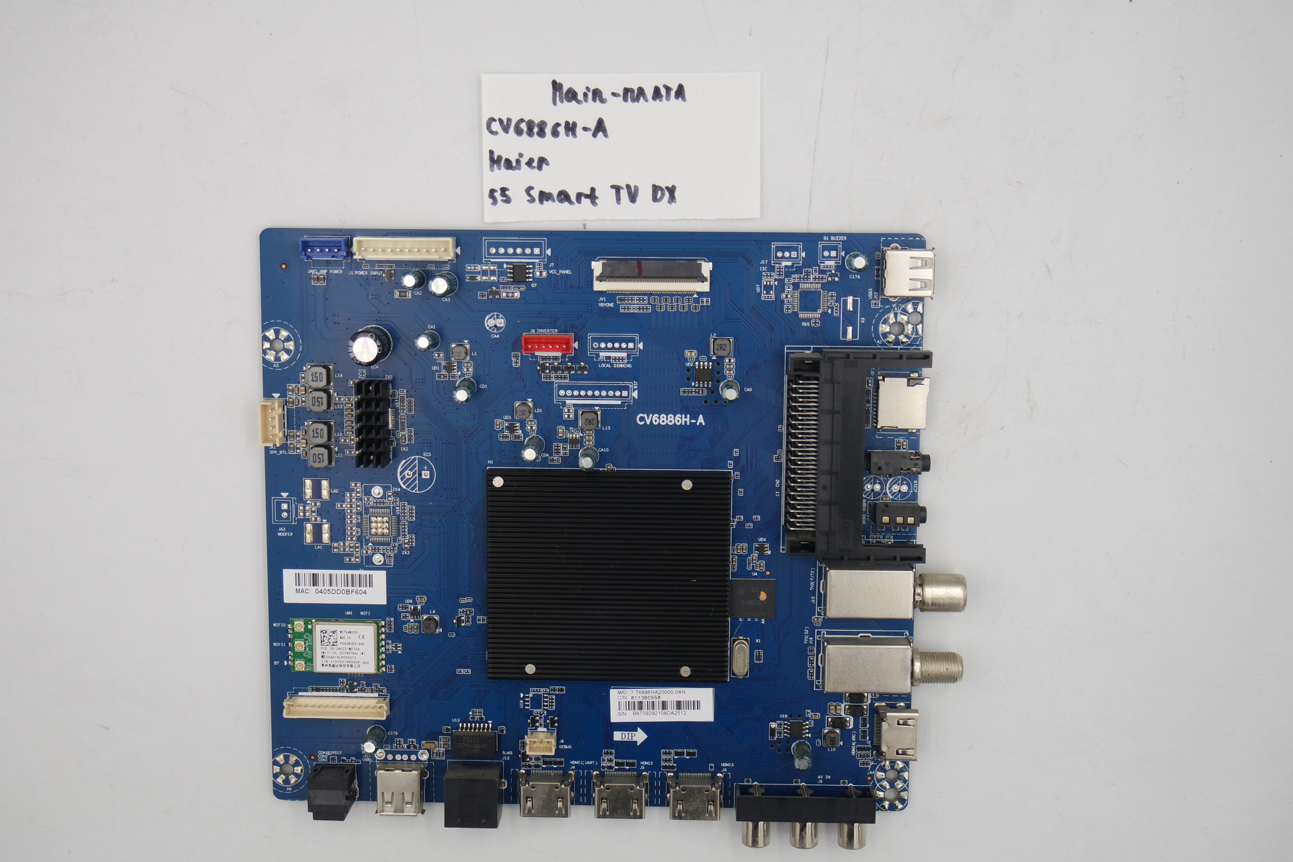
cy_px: 431
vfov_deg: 29.9
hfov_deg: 43.6
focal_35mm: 45
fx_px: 1616
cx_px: 646
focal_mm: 17
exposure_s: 1/100
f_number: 4.5
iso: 160
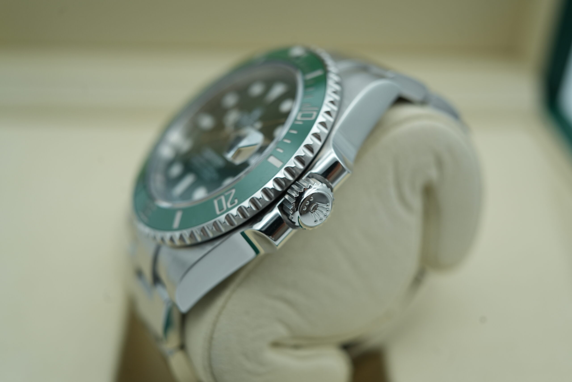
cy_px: 191
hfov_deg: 54.4
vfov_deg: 37.9
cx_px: 286
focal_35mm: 35
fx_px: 556
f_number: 5
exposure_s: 1/250
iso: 400
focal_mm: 35
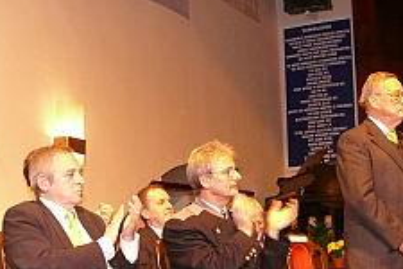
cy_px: 174
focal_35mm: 73
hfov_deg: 27.7
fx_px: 817
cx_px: 208
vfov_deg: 18.6
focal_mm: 7.4
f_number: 2.8
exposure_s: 1/40
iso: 400
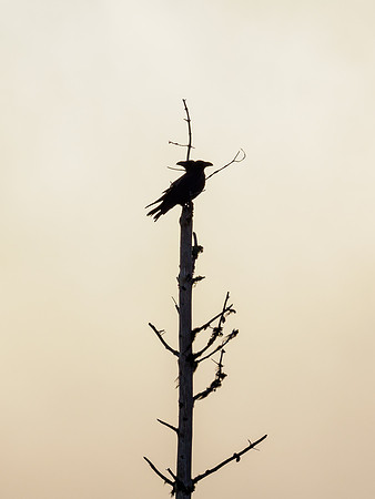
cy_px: 182
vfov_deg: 1.9
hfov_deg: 1.5
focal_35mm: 1018
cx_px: 138
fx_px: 14693
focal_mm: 300
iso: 200
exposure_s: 1/640
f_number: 9
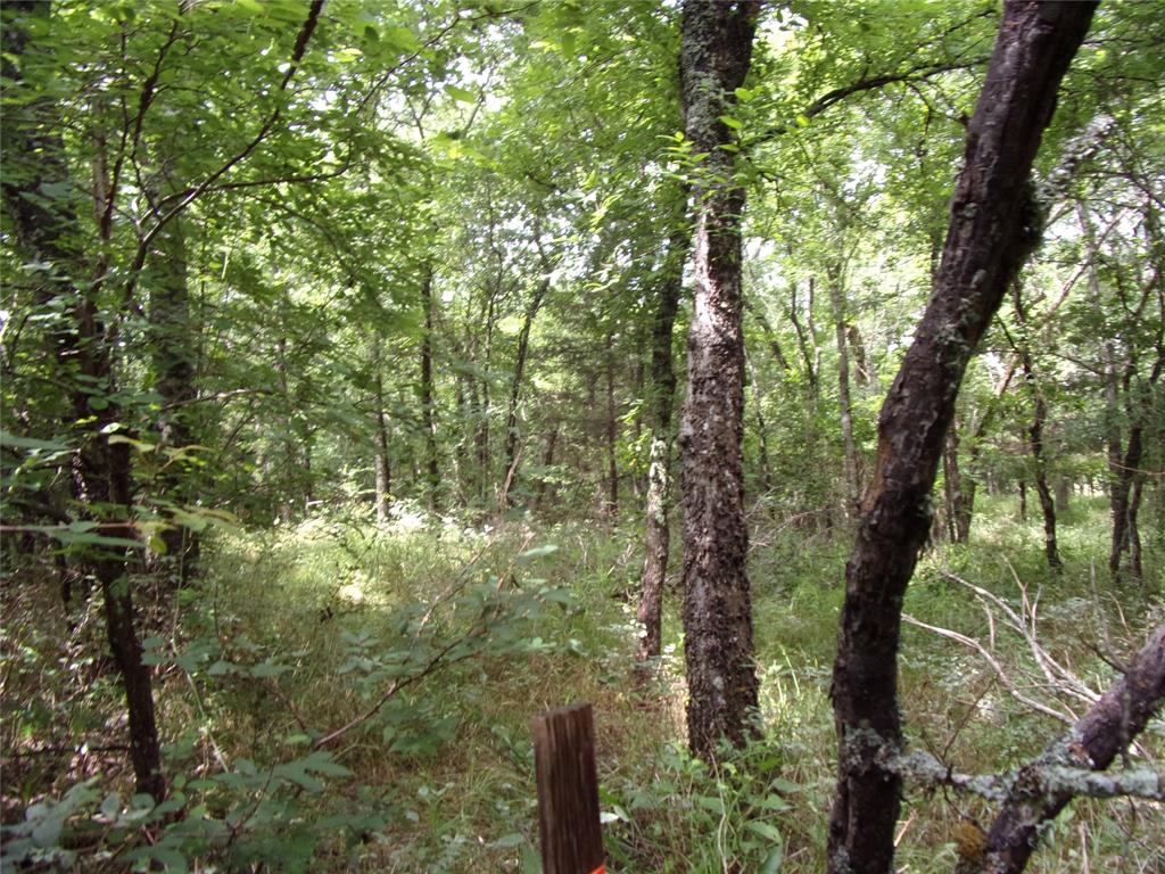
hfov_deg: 71.6
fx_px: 808
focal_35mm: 24
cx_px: 582
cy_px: 437
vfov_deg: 56.8
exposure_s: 1/56
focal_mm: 4.3
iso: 80
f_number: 3.3
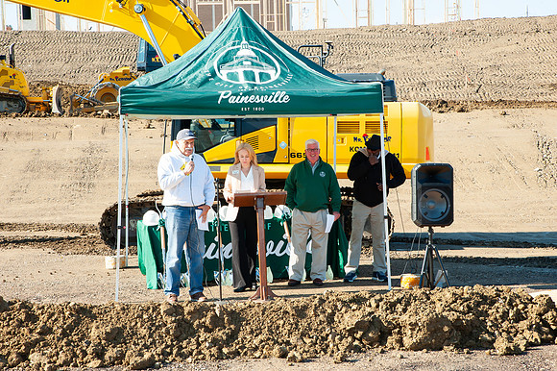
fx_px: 1082
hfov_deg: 28.9
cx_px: 278
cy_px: 186
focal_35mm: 70
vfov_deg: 19.4
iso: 400
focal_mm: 70
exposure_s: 1/160
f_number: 16
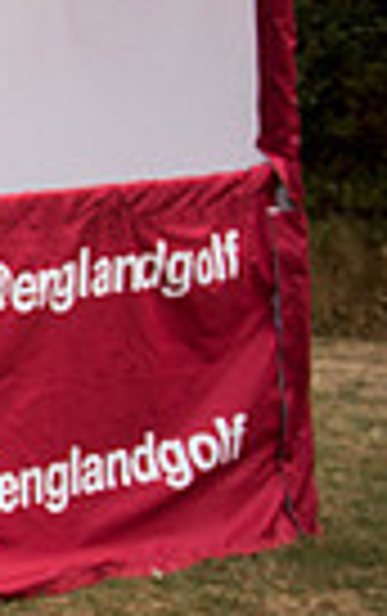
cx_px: -882
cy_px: 160
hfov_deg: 8.4
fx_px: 2103
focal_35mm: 125
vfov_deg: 16.6
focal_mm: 29
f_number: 8
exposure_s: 1/250
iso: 160
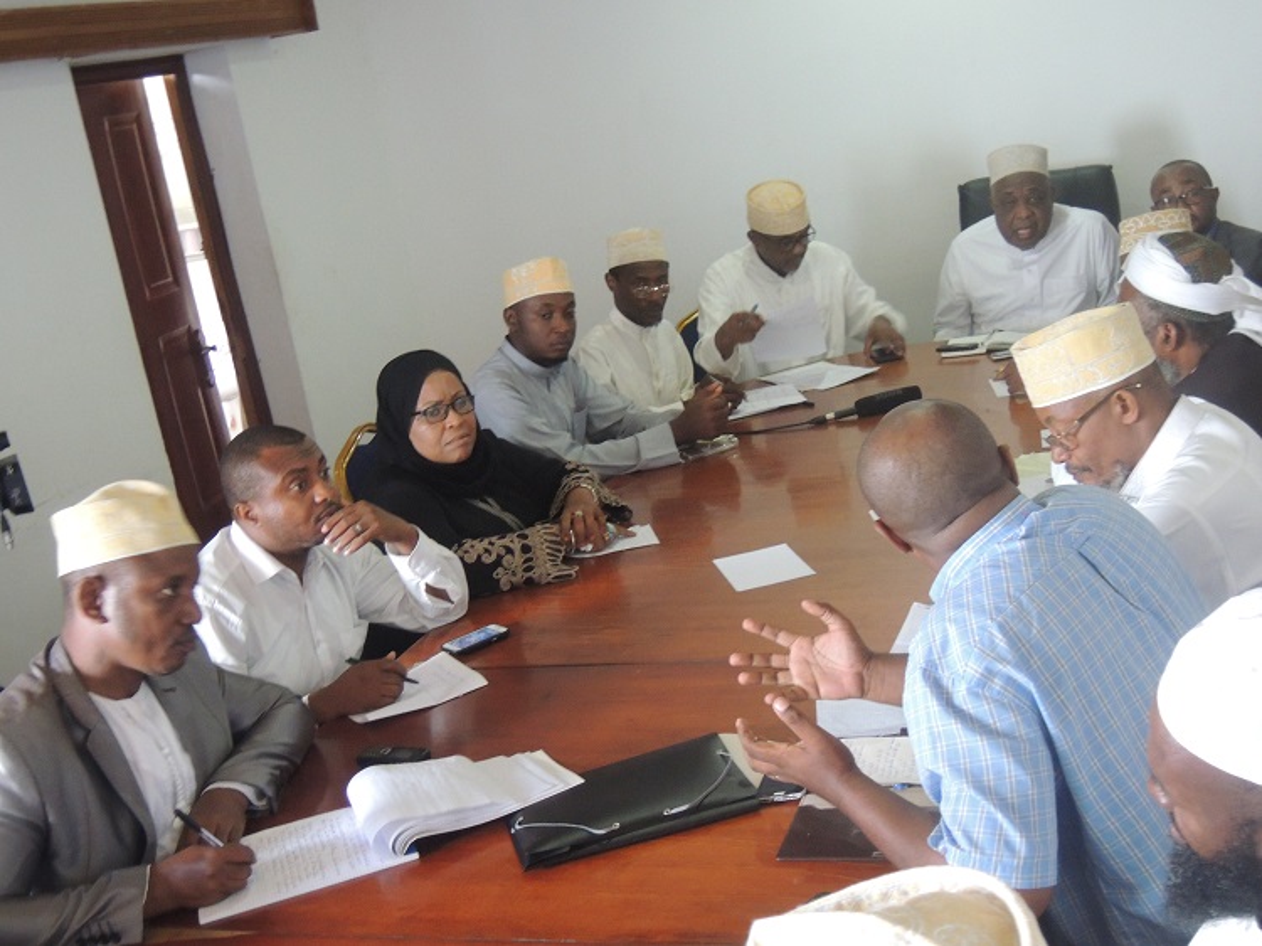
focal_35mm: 45
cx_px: 631
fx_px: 1640
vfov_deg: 32.2
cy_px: 473
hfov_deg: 42.1
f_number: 2.8
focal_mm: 8.1
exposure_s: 1/10
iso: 800
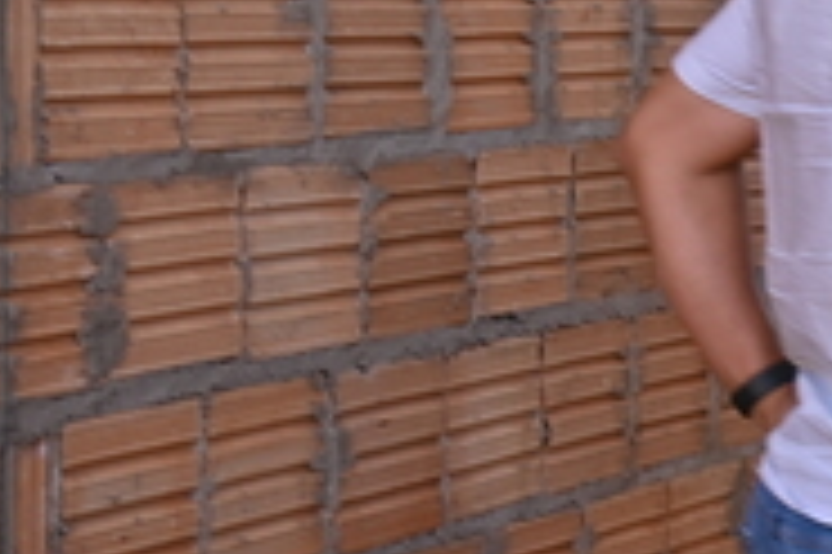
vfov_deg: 9.4
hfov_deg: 11.9
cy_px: 286
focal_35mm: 146
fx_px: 3371
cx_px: 1880
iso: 200
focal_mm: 30
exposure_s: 1/100
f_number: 5
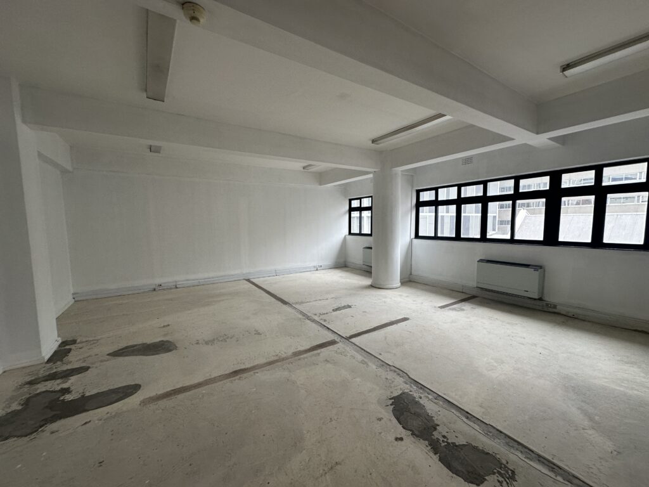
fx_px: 262
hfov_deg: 102.1
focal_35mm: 14
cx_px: 324
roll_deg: +2.0
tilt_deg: -4.4
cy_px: 244
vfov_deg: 85.7
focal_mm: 2.22
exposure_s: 1/100
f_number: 2.2
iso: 100
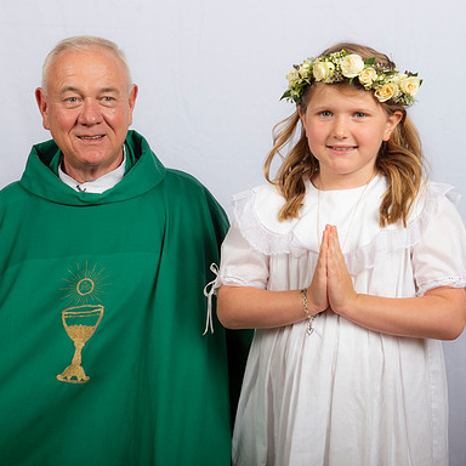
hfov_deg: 22.4
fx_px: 1173
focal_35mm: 77
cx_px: 174
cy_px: 233
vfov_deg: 22.5
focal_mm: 60
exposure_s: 1/200
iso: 320
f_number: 8
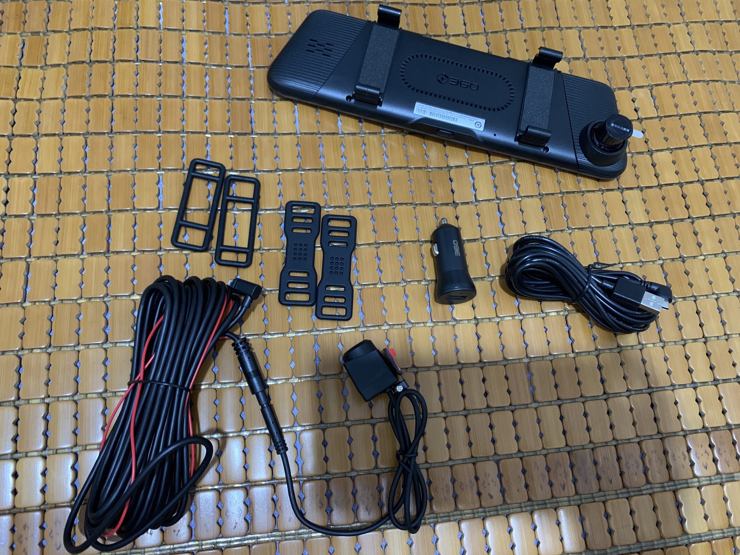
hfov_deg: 65.3
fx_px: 577
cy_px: 278
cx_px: 375
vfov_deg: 51.4
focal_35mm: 27
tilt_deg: -71.6
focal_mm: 4.25
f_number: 1.8
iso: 400
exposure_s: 1/35
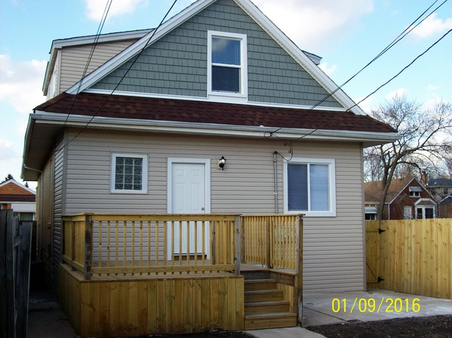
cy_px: 169
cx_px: 226
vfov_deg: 32.1
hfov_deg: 42.1
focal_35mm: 45
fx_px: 587
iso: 80
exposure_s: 1/386
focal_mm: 7.6
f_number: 3
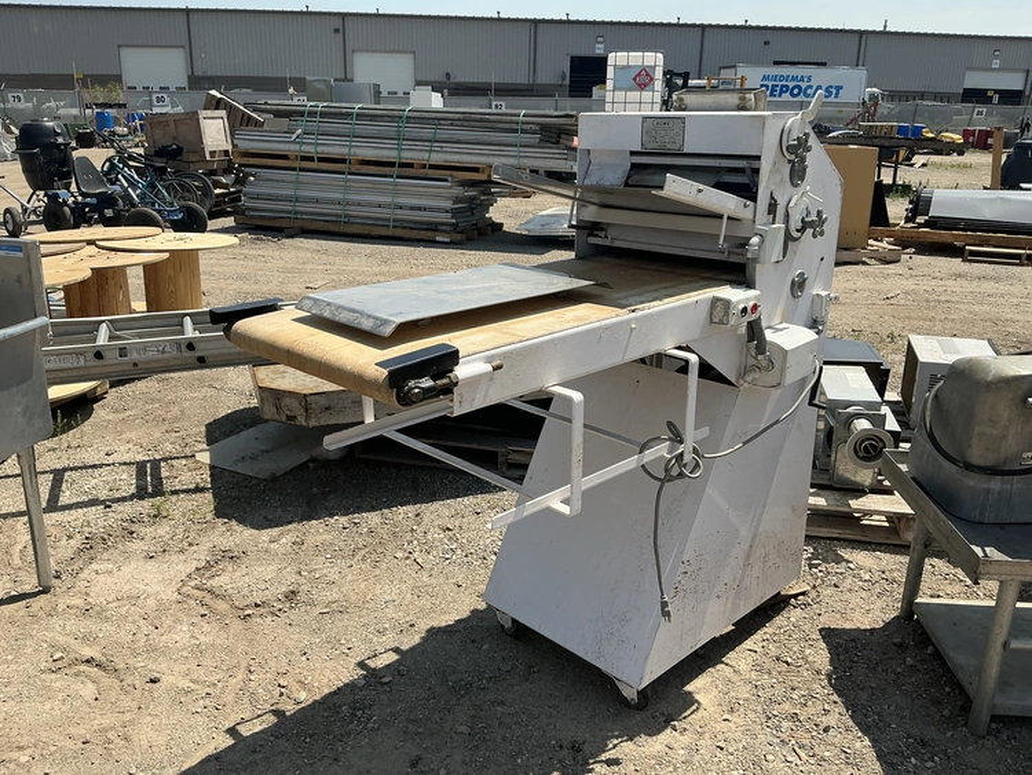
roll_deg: -1.2
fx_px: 835
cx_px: 516
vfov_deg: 49.8
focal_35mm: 28
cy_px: 388
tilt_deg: -17.4
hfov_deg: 63.4
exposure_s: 1/2058
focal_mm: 3
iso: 25
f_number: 1.8
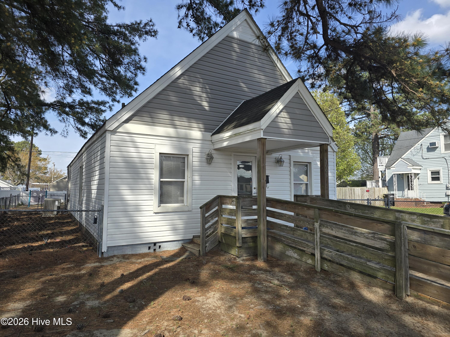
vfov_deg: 58.9
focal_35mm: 23
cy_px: 168
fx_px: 299
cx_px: 225
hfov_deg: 73.9
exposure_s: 1/453
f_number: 1.7
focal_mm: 6.3
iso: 12
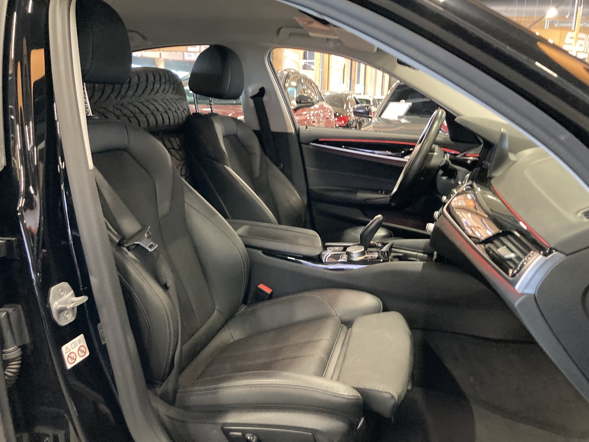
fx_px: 476
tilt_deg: -13.5
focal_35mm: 28
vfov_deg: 49.7
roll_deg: -1.8
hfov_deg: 63.4
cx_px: 294
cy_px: 221
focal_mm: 3.99
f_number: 1.8
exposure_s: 1/30
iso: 640
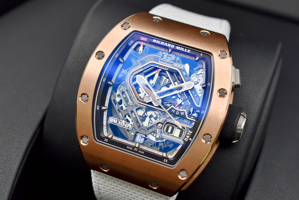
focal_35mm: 64
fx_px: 532
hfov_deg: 31.4
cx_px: 152
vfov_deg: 21.3
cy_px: 97
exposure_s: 1/125
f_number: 6.3
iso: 400
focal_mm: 38
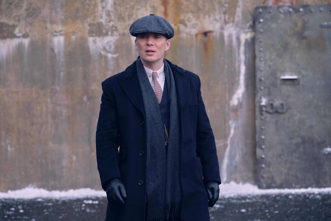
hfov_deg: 18.3
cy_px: 110
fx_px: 1030
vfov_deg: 12.2
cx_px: 166
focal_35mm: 112
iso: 2000
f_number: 3.6
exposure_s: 1/500
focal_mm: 74.4
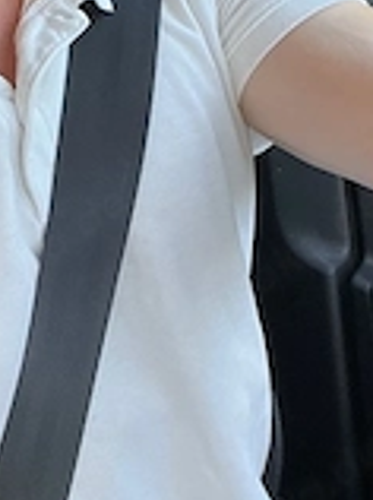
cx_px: 73
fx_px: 1095
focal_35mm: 76
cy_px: 285
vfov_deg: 25.7
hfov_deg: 19.1
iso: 80
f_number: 2.2
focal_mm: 2.71
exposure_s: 1/121
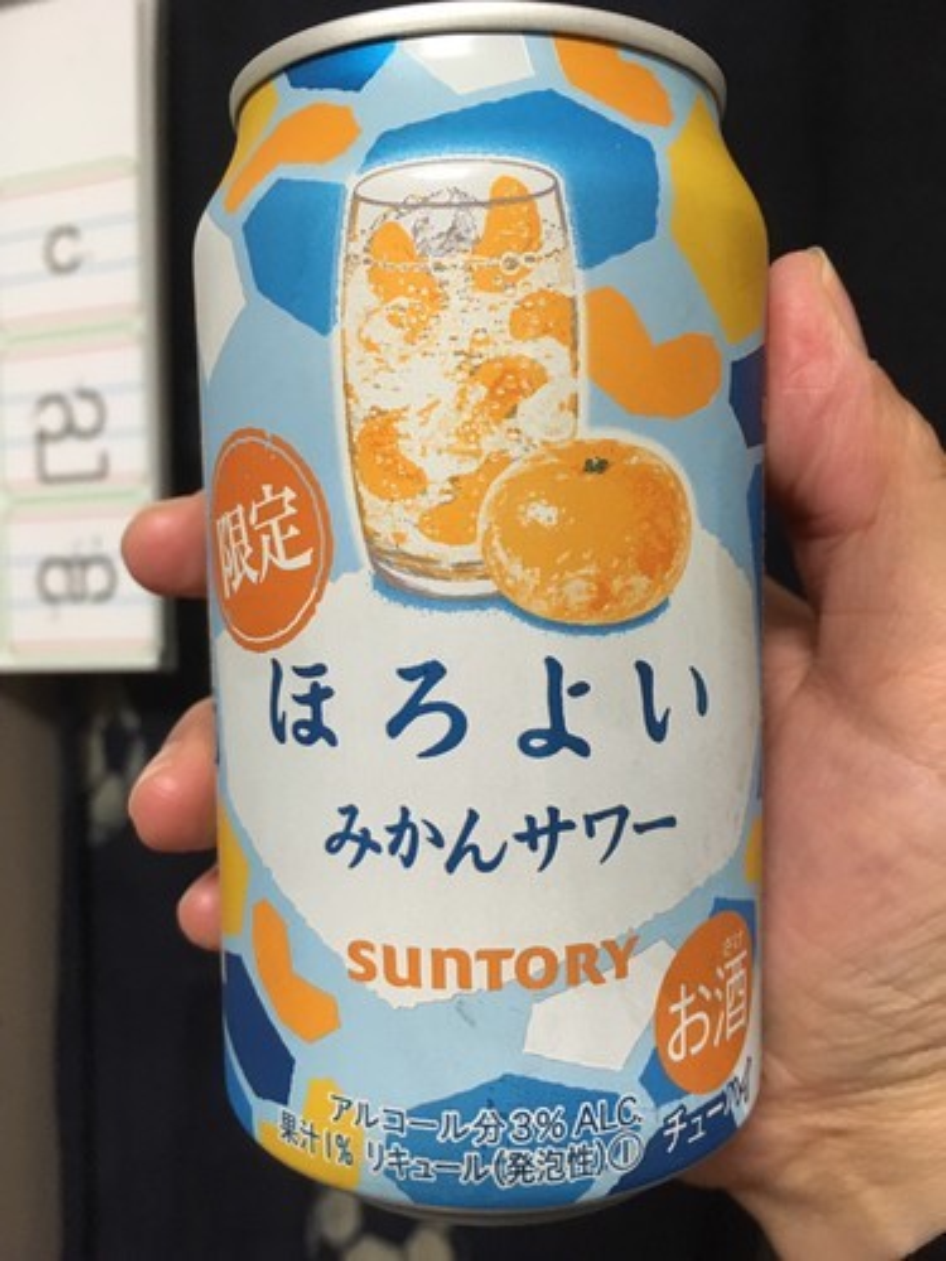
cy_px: 630
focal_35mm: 29
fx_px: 1057
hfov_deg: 48.2
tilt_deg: -3.2
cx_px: 473
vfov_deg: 61.7
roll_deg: -0.3
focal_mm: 4.15
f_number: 2.2
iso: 200
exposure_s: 1/30
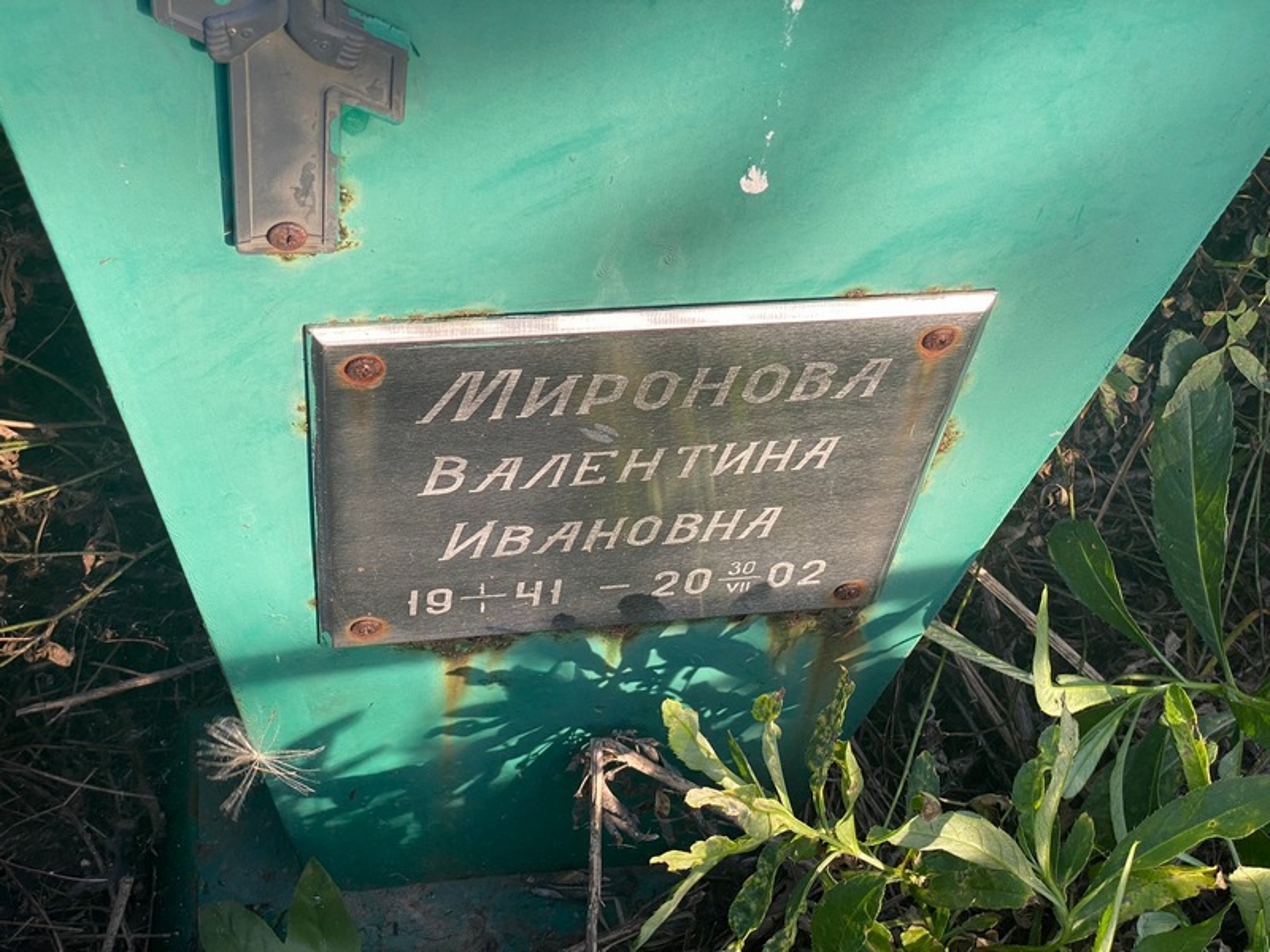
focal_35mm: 52
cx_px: 635
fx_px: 1908
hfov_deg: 36.8
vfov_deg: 28.0
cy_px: 476
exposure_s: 1/139
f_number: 2
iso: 20
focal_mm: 6
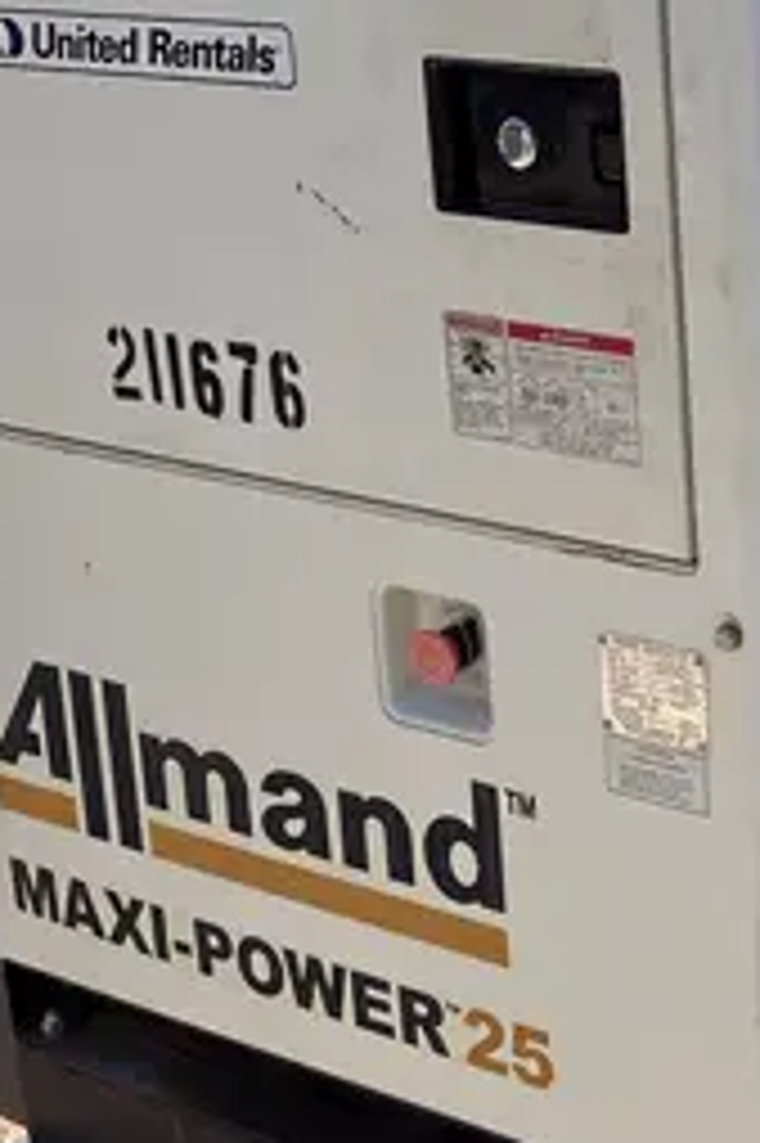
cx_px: 868
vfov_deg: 26.0
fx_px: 2473
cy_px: 659
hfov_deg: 16.8
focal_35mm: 78
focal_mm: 5.96
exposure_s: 1/2747
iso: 50
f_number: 1.6
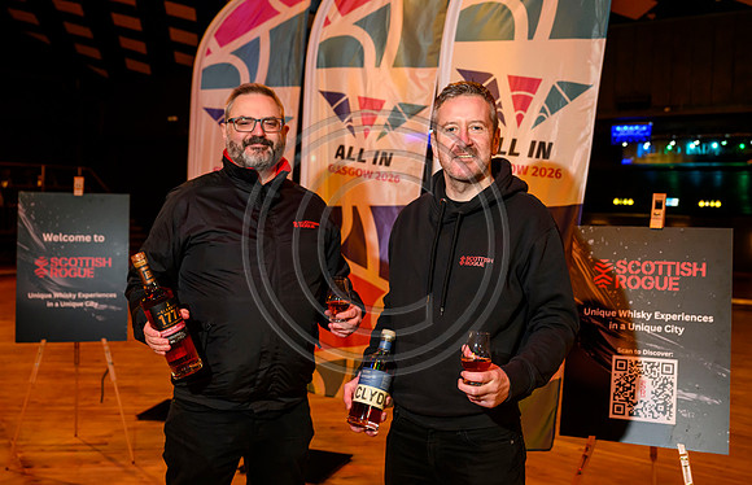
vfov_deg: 33.1
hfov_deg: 49.5
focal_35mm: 39
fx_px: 816
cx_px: 367
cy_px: 229
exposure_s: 1/60
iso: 2500
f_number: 3.5
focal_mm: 33.5
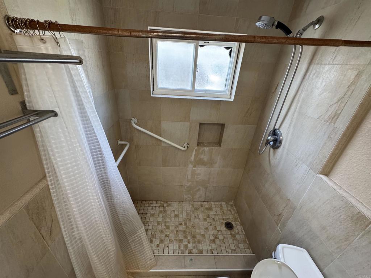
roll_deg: -3.4
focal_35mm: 14
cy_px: 139
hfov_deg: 102.1
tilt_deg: -27.5
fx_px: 150
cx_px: 186
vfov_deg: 85.7
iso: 320
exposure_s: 1/99
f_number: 2.2
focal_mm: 2.22
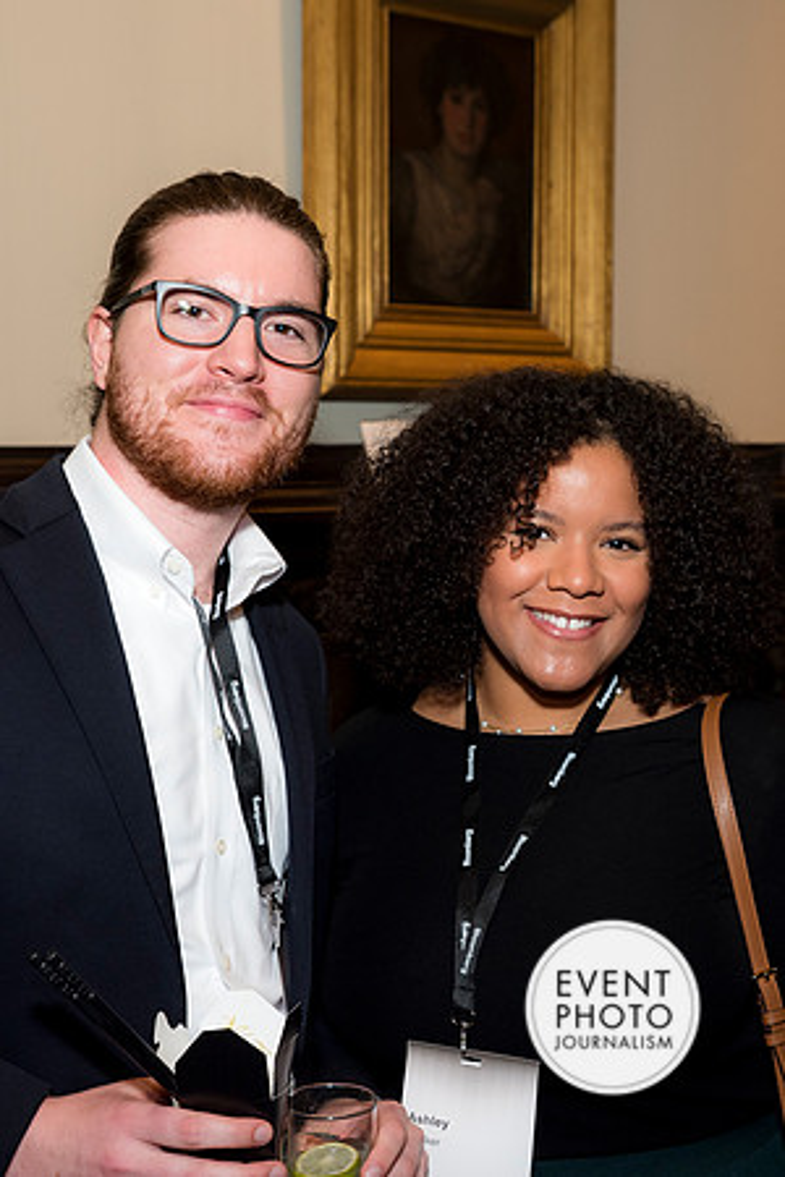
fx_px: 1775
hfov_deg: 24.9
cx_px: 473
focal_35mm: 54
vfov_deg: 36.7
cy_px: 588
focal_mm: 36
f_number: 5
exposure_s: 1/125
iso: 800
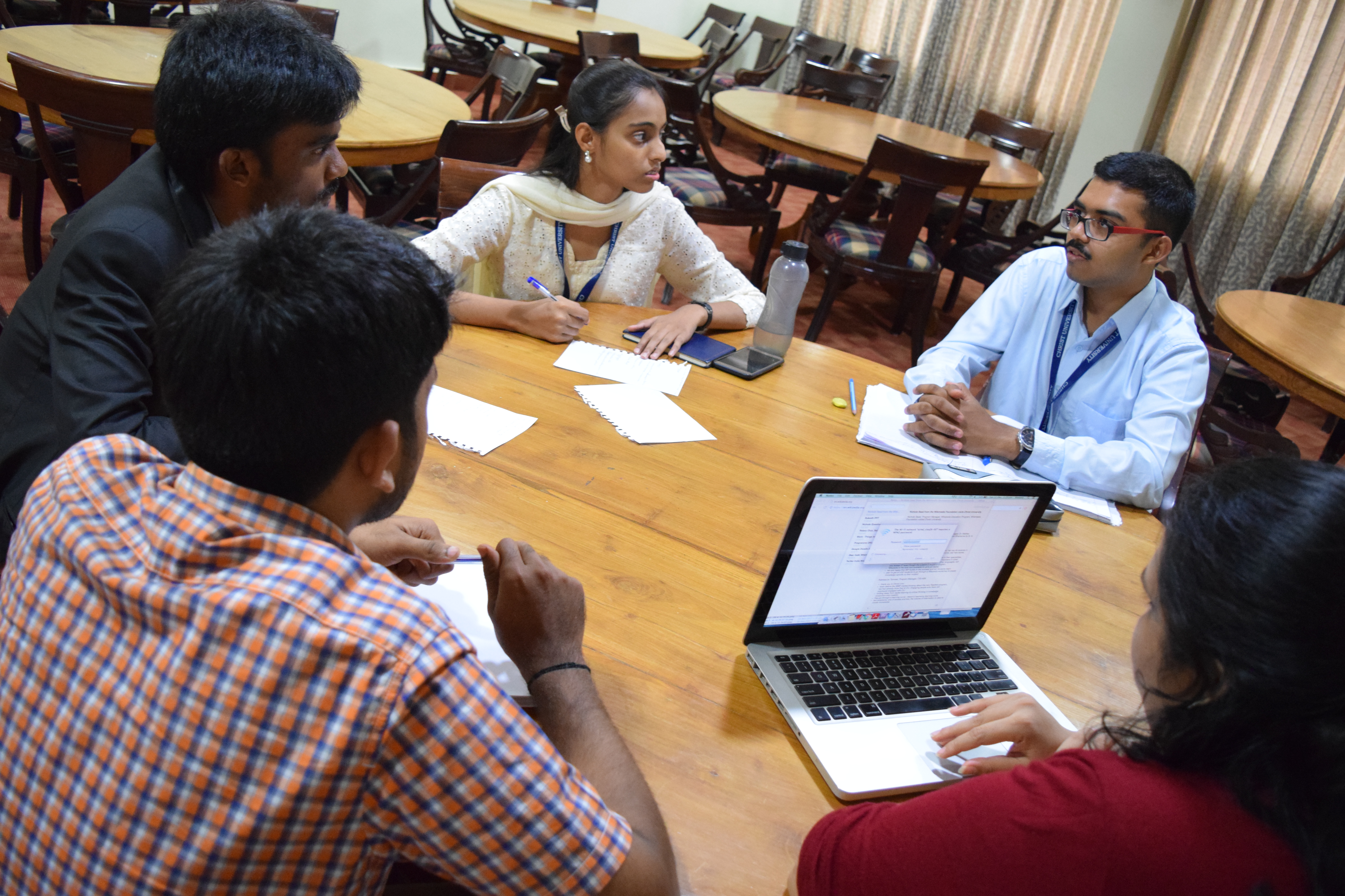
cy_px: 448
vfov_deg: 41.7
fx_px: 1177
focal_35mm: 32
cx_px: 672
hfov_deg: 59.5
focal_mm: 21
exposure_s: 1/60
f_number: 4
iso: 3200
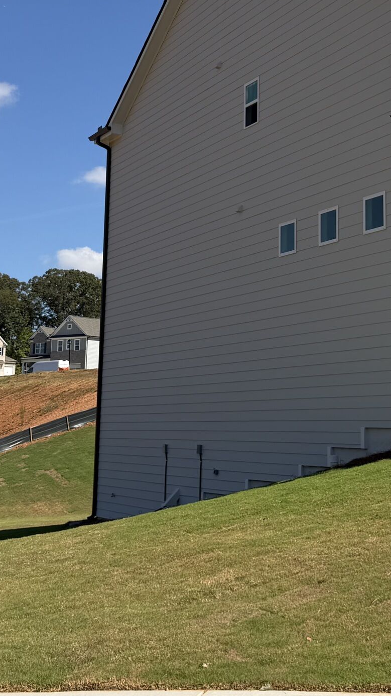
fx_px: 1069
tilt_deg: +10.9
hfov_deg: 20.6
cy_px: 229
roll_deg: -0.5
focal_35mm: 58
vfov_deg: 35.6
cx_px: 277
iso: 80
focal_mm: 6.76
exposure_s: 1/5319
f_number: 1.78
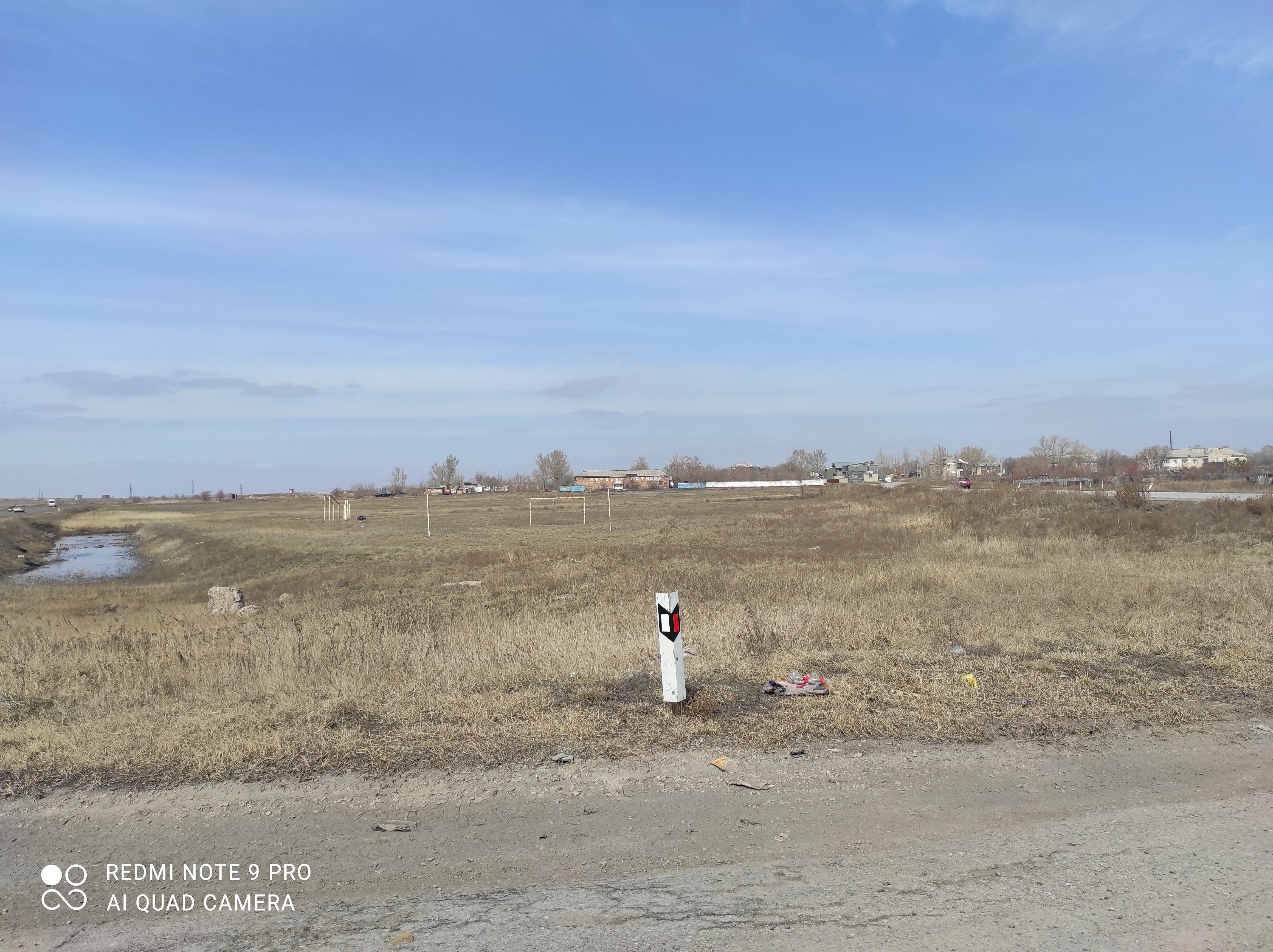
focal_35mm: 25
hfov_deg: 69.4
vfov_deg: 54.8
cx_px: 636
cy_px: 476
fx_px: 919
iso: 100
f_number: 1.89
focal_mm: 5.43
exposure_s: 1/1631
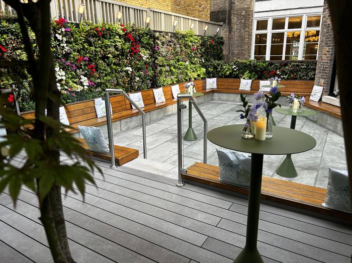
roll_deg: +1.0
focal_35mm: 26
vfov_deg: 53.0
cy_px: 132
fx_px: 264
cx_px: 176
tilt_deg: -16.0
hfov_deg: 67.4
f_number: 1.5
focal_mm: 5.7
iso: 40
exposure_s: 1/195
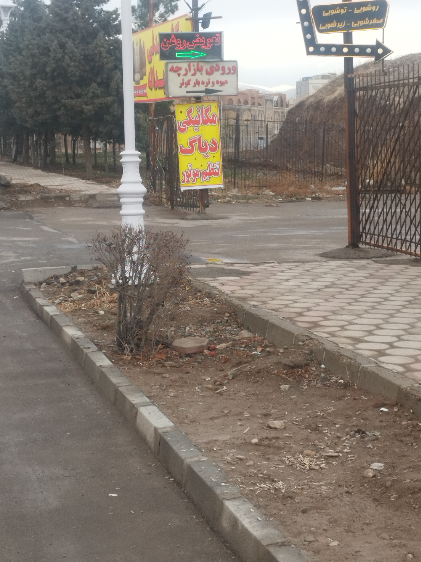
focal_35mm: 24
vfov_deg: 71.6
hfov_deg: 56.8
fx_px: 389
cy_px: 281
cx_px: 210
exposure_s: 1/224
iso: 50
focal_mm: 5.89
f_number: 1.89
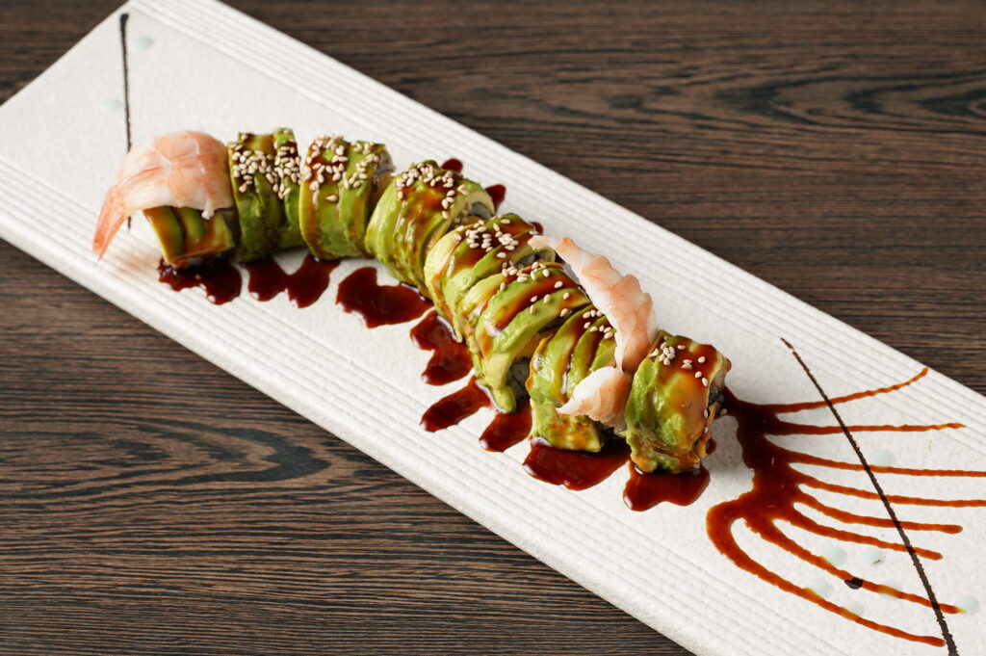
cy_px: 328
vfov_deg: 25.9
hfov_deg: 38.2
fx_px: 1423
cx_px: 493
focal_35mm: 52
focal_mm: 52
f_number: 7.1
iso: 400
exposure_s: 1/200
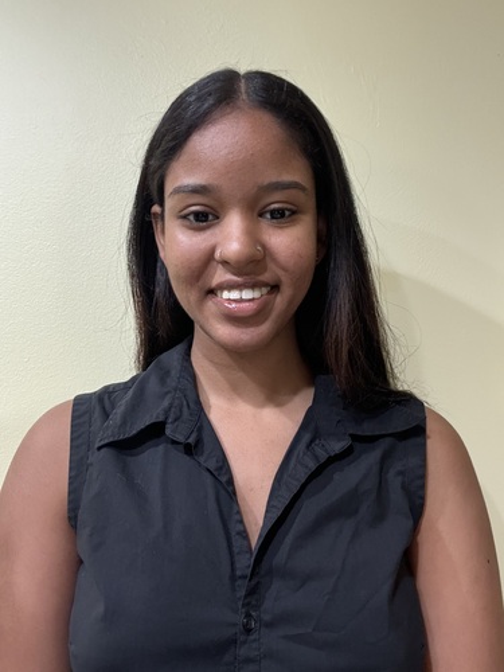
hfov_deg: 46.8
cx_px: 252
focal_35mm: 30
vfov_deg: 60.0
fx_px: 582
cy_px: 336
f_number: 1.9
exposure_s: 1/30
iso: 320
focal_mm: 2.69
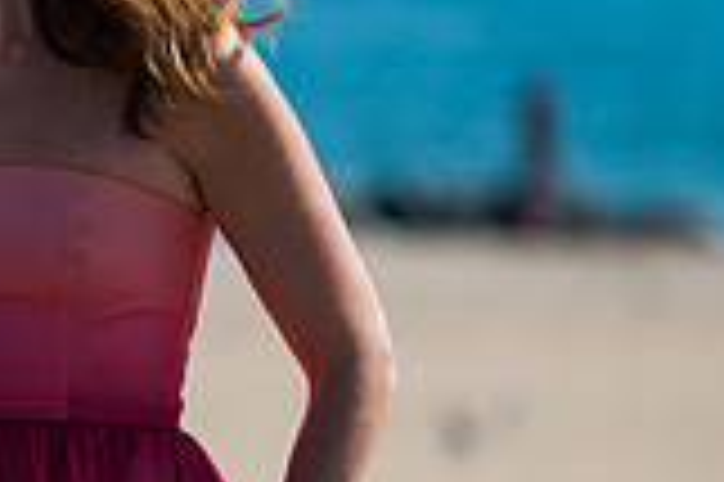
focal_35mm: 523
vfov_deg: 2.6
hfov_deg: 3.9
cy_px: 144
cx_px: -355
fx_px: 10507
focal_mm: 145
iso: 200
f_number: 3.2
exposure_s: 1/5000
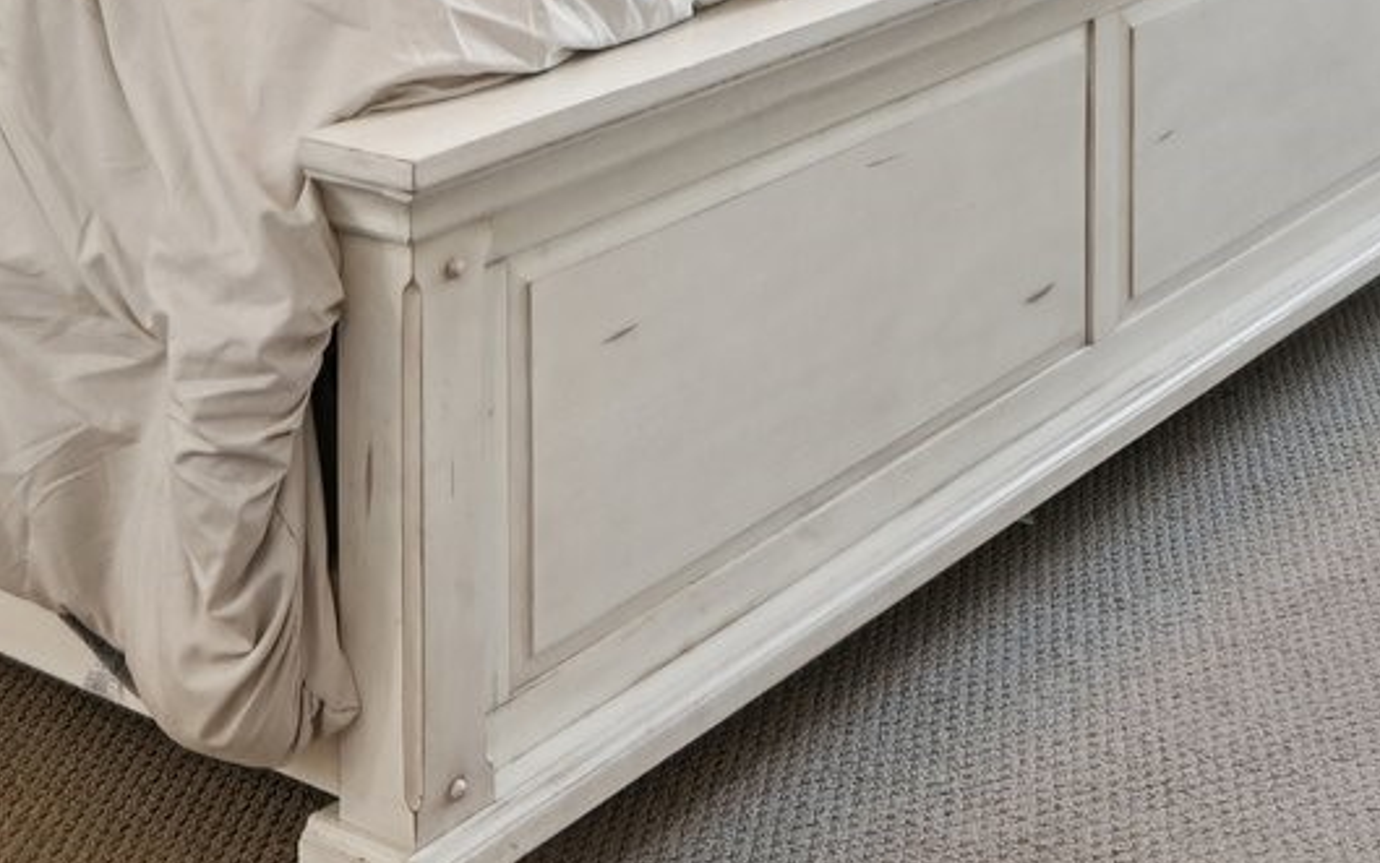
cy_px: -637
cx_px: 642
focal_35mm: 71
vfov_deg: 15.9
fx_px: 2671
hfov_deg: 29.0
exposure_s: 1/20
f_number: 8
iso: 400
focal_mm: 18
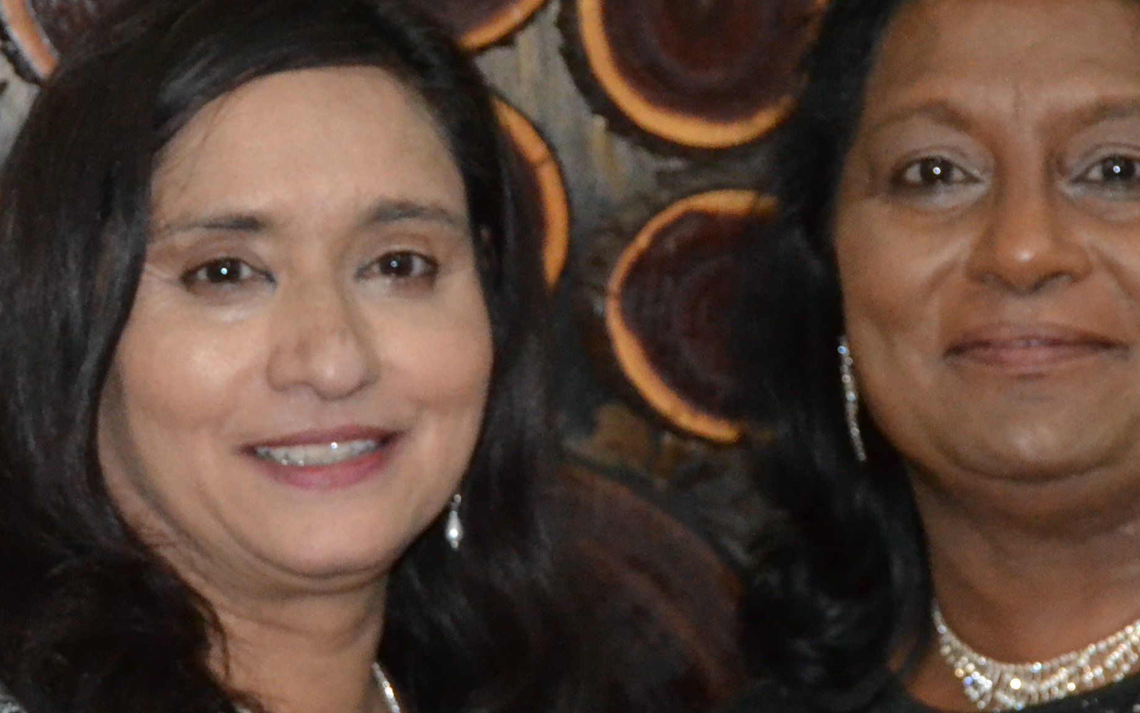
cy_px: 725
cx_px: 769
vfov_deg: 8.1
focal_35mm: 161
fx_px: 5002
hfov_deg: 13.0
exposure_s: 1/60
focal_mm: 42
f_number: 5
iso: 3200
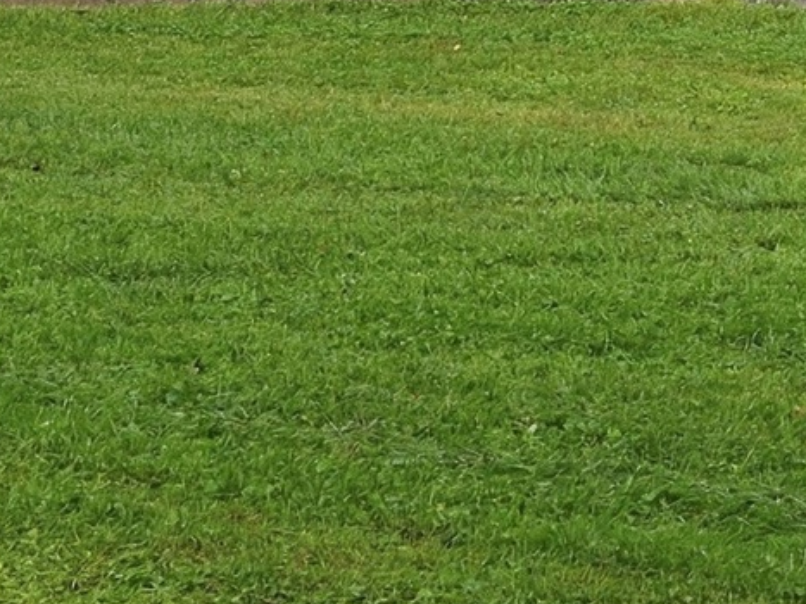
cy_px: -613
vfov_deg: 9.9
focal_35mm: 139
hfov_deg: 13.8
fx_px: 3236
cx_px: 975
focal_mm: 27
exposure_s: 1/200
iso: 100
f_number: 8
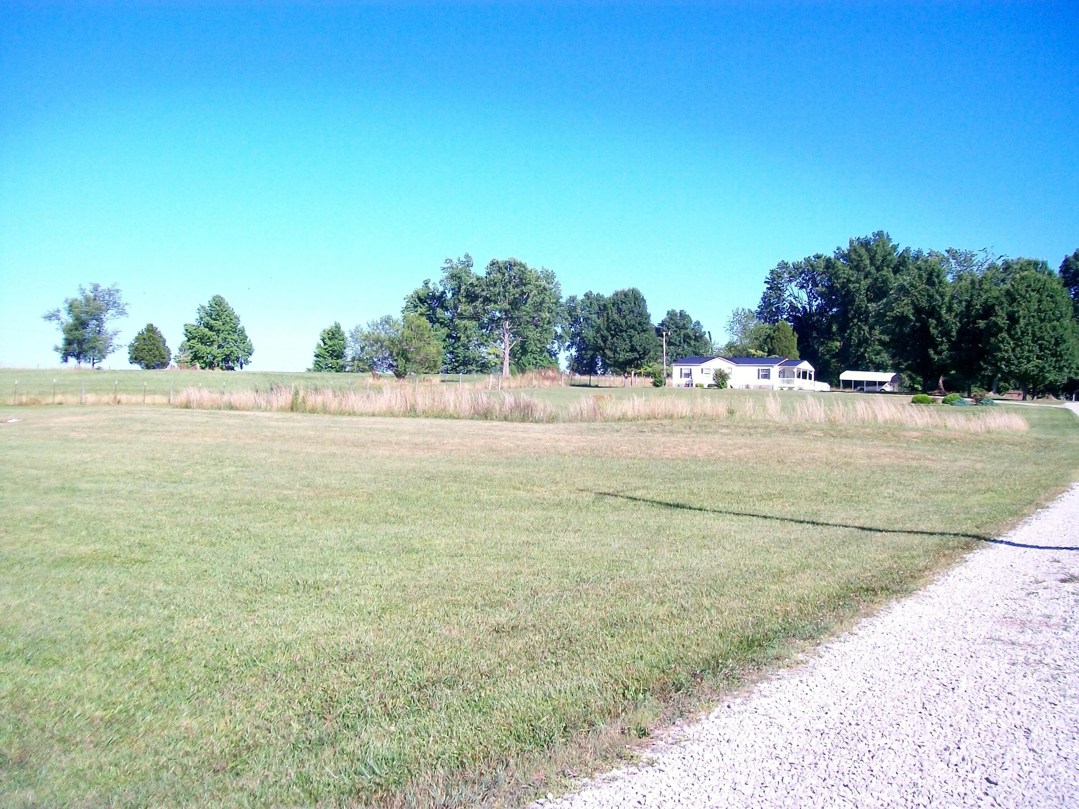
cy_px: 404
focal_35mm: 36
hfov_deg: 51.4
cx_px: 540
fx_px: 1122
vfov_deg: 39.7
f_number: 2.7
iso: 80
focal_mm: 6
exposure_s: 1/640
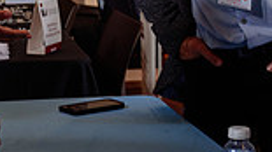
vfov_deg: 7.9
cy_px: -36
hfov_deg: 14.1
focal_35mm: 152
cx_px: 177
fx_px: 1096
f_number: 4.5
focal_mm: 35
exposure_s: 1/200
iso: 500
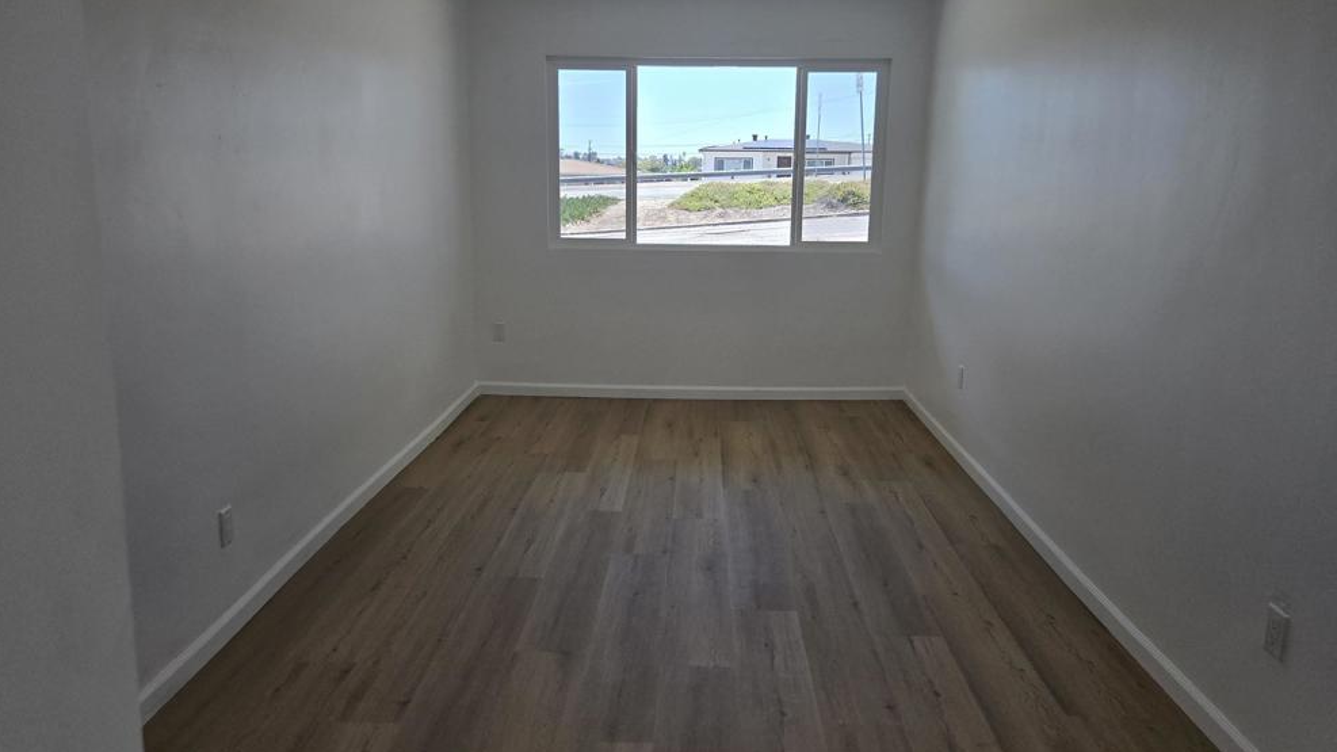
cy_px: 335
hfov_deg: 71.9
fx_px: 922
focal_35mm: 26
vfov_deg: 44.3
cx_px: 665
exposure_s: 1/848
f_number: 1.8
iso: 80
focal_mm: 5.4
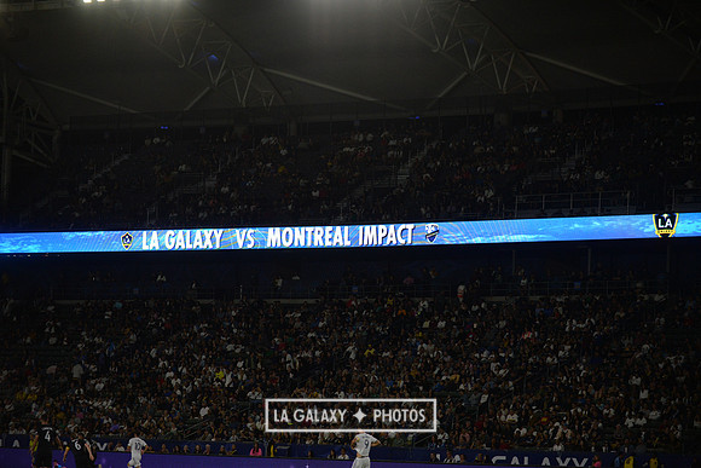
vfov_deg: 10.2
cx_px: 350
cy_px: 234
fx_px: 2629
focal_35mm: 135
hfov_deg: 15.2
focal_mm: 135
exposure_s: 1/3200
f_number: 2.8
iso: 1600
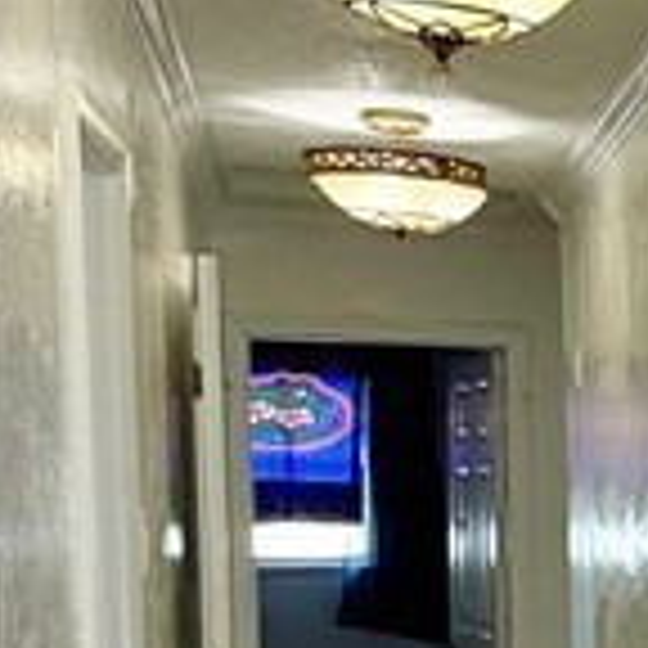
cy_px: 639
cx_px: 1494
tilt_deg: -3.9
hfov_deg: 14.3
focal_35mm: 88
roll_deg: -0.7
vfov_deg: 19.2
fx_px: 1864
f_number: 2.2
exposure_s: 1/120
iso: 40
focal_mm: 2.22
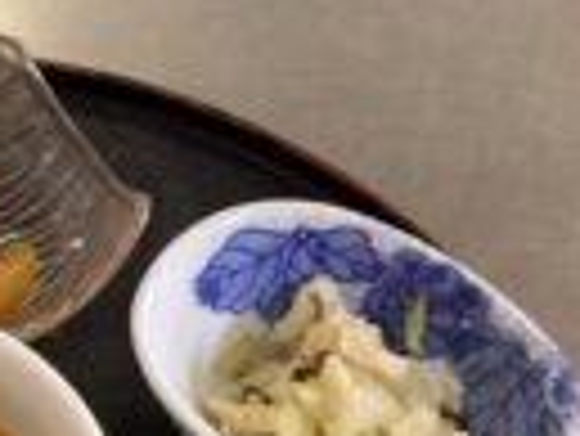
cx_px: -142
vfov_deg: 15.6
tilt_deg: -64.3
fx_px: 1509
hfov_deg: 20.2
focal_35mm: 90
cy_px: 582
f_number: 2.4
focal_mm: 3.3
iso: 400
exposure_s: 1/60
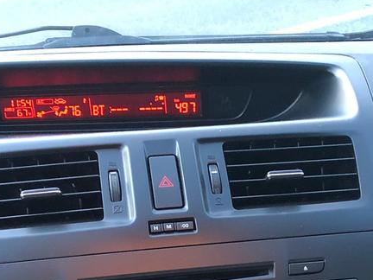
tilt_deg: -25.8
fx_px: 894
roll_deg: +0.5
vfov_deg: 17.3
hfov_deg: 23.4
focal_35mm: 83
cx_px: 269
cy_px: 297
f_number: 1.8
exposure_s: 1/16
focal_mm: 3.99
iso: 80
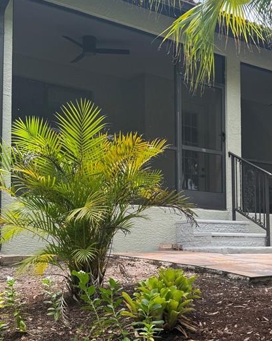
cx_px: 212
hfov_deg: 27.6
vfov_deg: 34.5
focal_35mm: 54
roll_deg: +0.2
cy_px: 219
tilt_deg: +4.5
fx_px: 544
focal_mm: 6.76
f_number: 1.78
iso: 80
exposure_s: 1/773
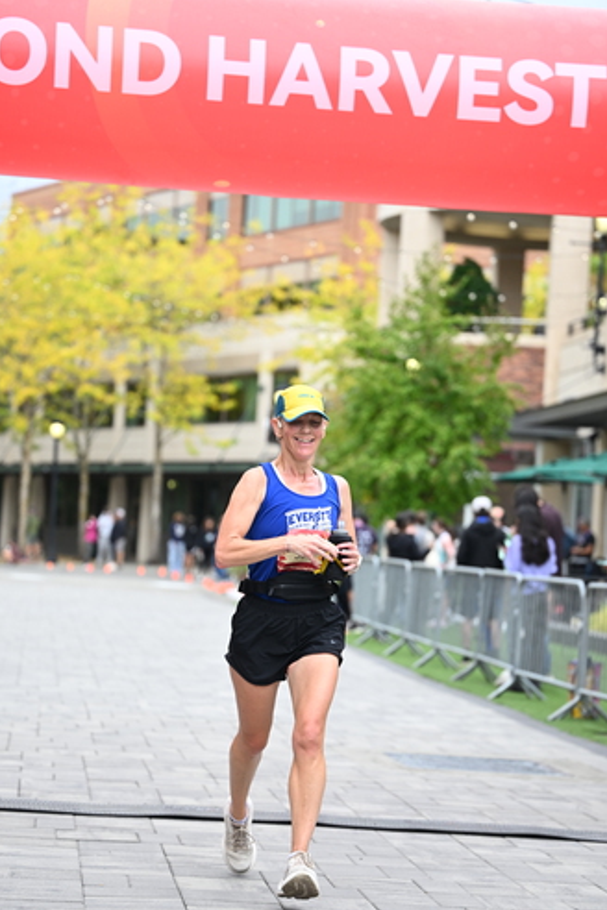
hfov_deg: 14.4
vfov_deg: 21.5
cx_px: 295
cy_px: 483
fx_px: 2403
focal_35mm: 95
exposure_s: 1/1600
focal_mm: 85
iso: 640
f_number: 2.8
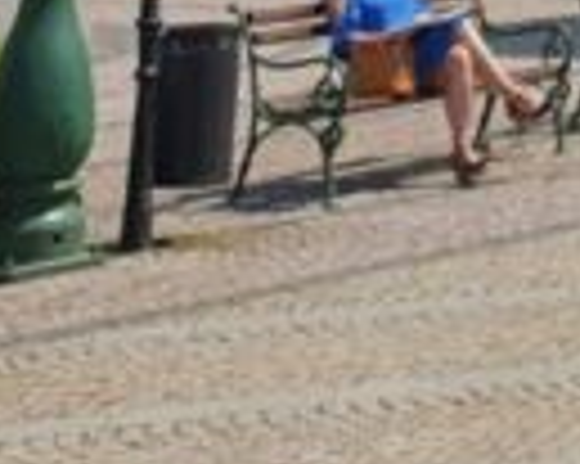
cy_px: -779
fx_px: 2590
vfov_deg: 8.9
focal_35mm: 151
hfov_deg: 11.4
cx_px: 1205
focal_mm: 4.32
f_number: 2.4
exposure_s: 1/2528
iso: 50
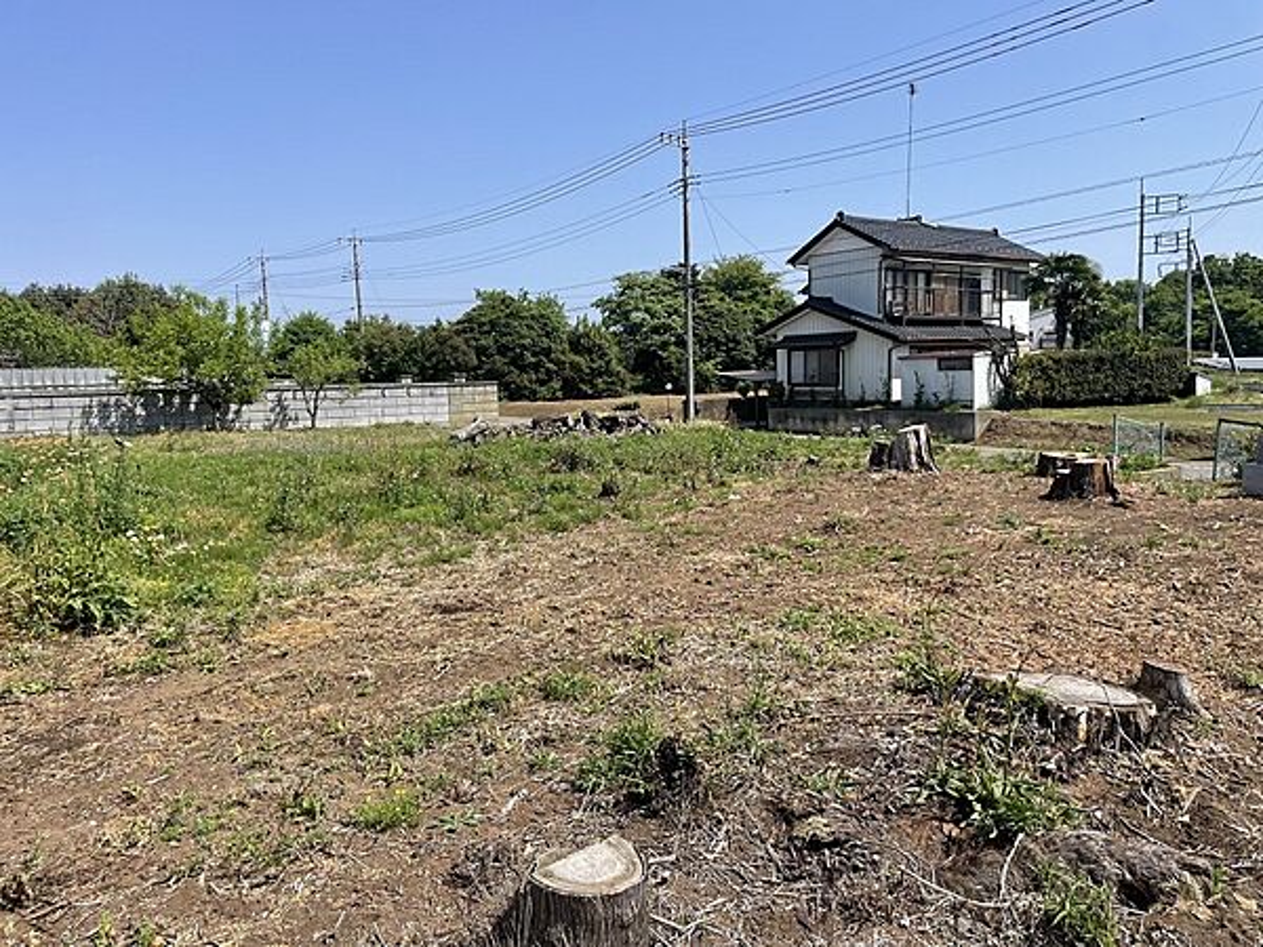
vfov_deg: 53.1
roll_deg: +1.5
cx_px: 632
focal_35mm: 26
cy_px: 474
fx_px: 949
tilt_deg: -6.0
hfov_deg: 67.3
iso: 32
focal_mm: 4.2
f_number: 1.6
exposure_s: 1/3040
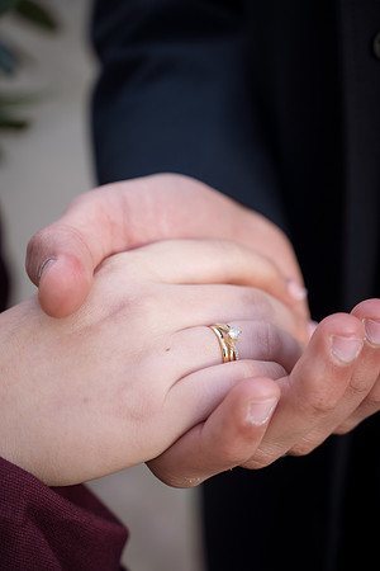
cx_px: 190
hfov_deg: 19.5
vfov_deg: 28.8
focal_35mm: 70
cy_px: 286
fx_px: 1108
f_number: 4
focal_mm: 70
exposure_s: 1/125
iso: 100
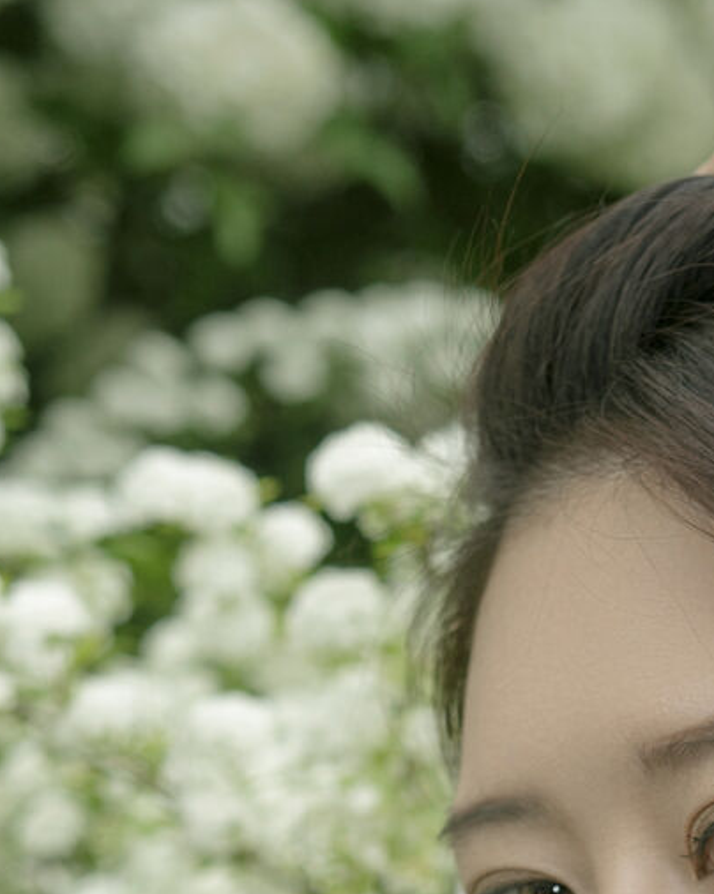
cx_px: 1009
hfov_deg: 9.0
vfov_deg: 10.9
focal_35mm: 167
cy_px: 1582
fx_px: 4417
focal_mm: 50
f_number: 5
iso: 160
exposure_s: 1/160
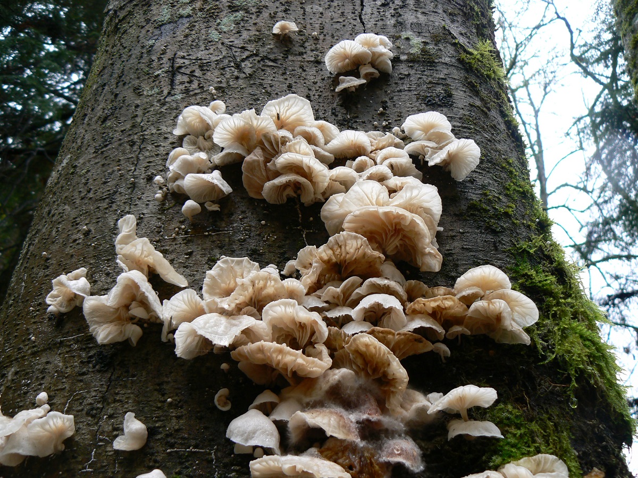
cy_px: 239
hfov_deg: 51.4
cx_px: 319
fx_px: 664
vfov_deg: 39.7
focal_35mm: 36
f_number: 4
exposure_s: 1/60
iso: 80
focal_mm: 6
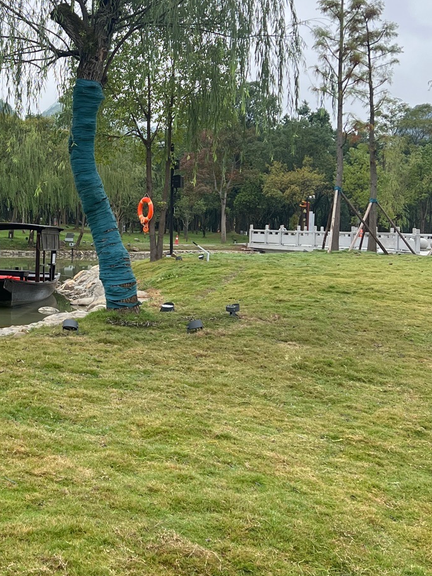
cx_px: -9
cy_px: 223
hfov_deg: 24.4
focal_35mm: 57
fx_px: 948
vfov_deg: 33.6
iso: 50
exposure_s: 1/909
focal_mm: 5.7
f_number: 1.5
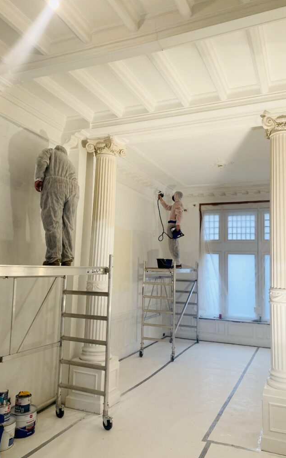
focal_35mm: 28
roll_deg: -1.1
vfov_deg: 66.5
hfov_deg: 44.5
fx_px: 349
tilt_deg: +6.6
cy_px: 230
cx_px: 144
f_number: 1.8
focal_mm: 4.25
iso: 64
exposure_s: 1/100
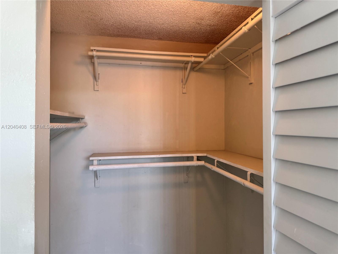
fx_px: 234
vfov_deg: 56.8
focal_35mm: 24
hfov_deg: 71.6
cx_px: 169
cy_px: 127
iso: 125
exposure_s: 1/120
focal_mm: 6.76
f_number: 1.78
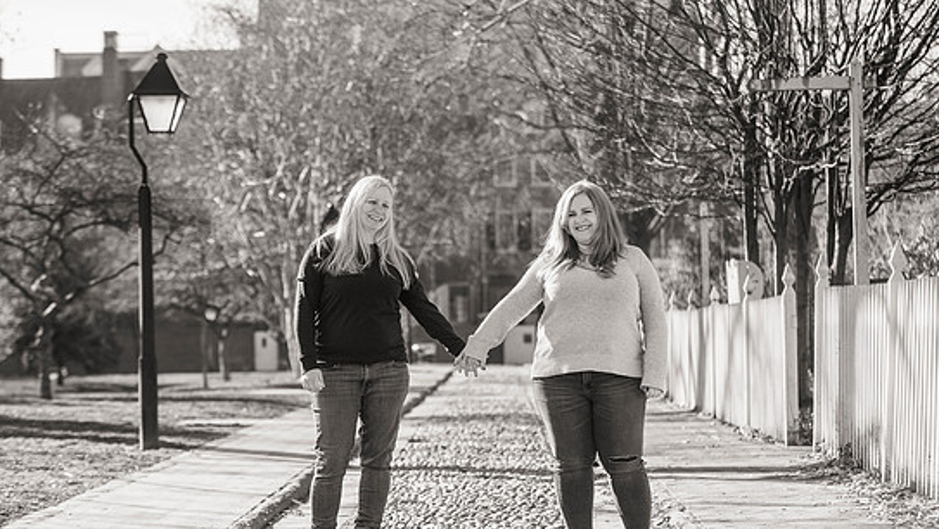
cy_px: 292
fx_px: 2466
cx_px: 451
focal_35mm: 99
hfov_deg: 21.6
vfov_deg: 12.2
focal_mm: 86
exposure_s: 1/4000
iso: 640
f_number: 3.2
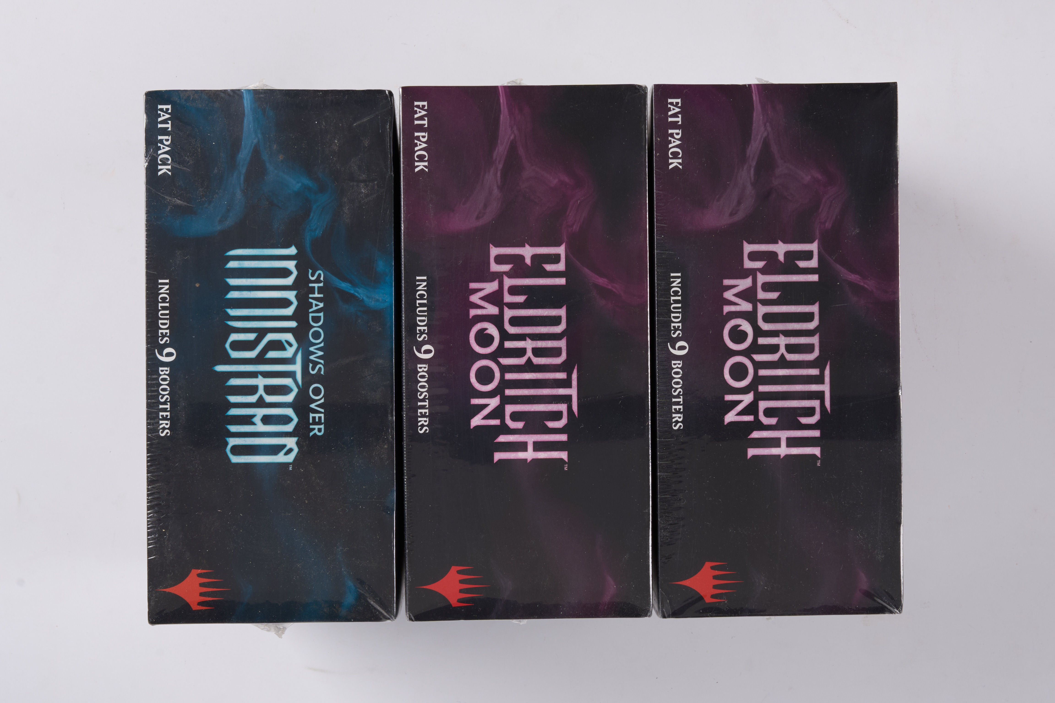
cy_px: 352
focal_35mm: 58
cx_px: 528
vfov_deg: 23.4
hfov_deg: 34.5
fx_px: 1700
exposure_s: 1/3
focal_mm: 39
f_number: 16
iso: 100
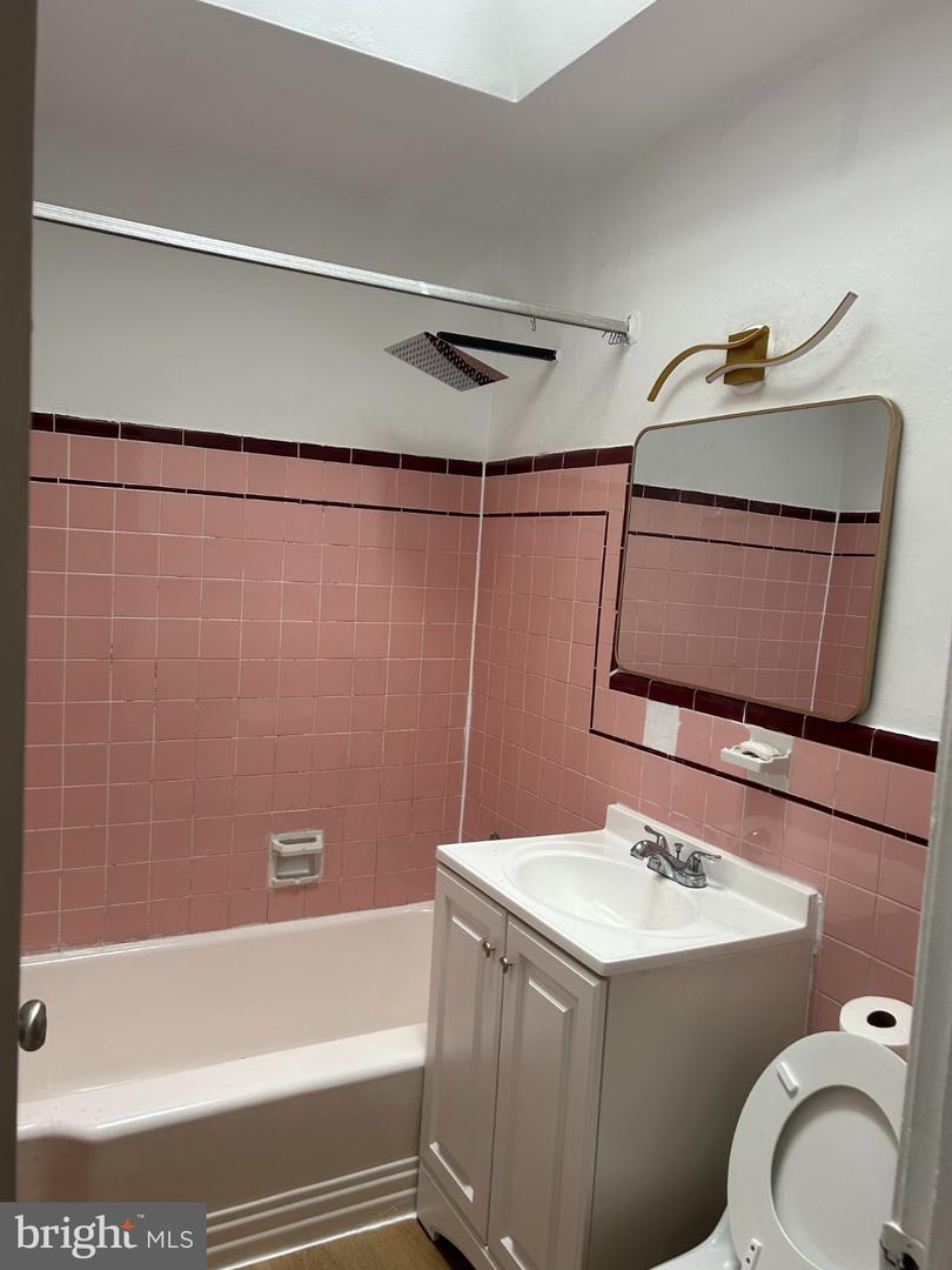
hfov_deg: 53.1
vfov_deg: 67.3
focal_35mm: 26
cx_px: 476
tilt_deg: -4.6
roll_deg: -3.6
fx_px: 953
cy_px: 635
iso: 125
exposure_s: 1/121
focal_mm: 5.7
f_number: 1.5
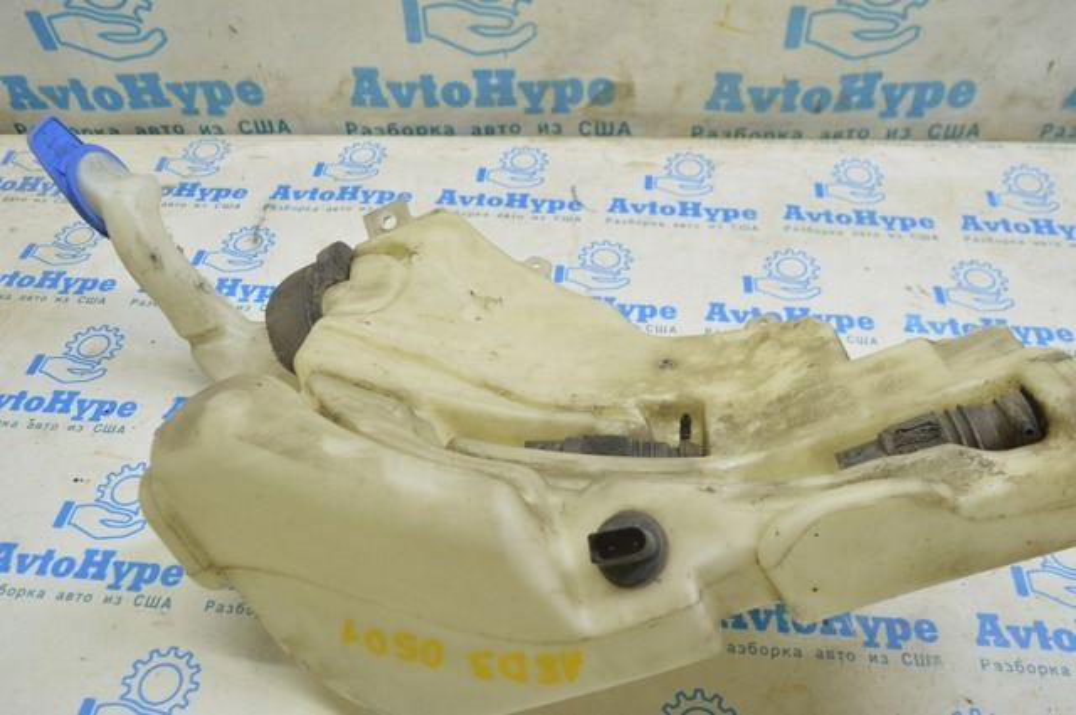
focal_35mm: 32
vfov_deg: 41.6
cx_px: 538
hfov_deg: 59.6
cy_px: 358
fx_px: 940
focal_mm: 21
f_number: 5.6
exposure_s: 1/20
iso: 400
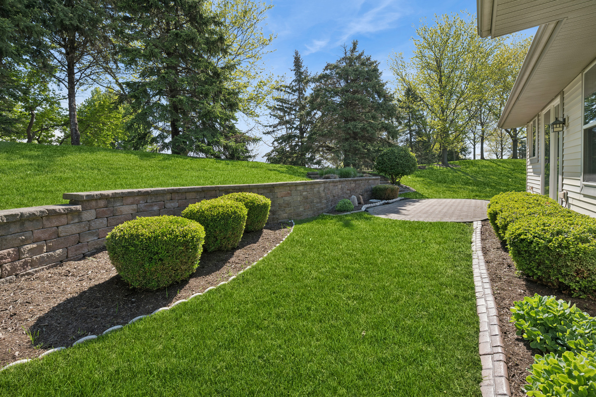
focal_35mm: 14
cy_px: 198
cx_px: 298
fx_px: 232
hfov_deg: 104.3
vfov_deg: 81.2
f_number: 8
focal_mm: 14
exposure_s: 1/250
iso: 200
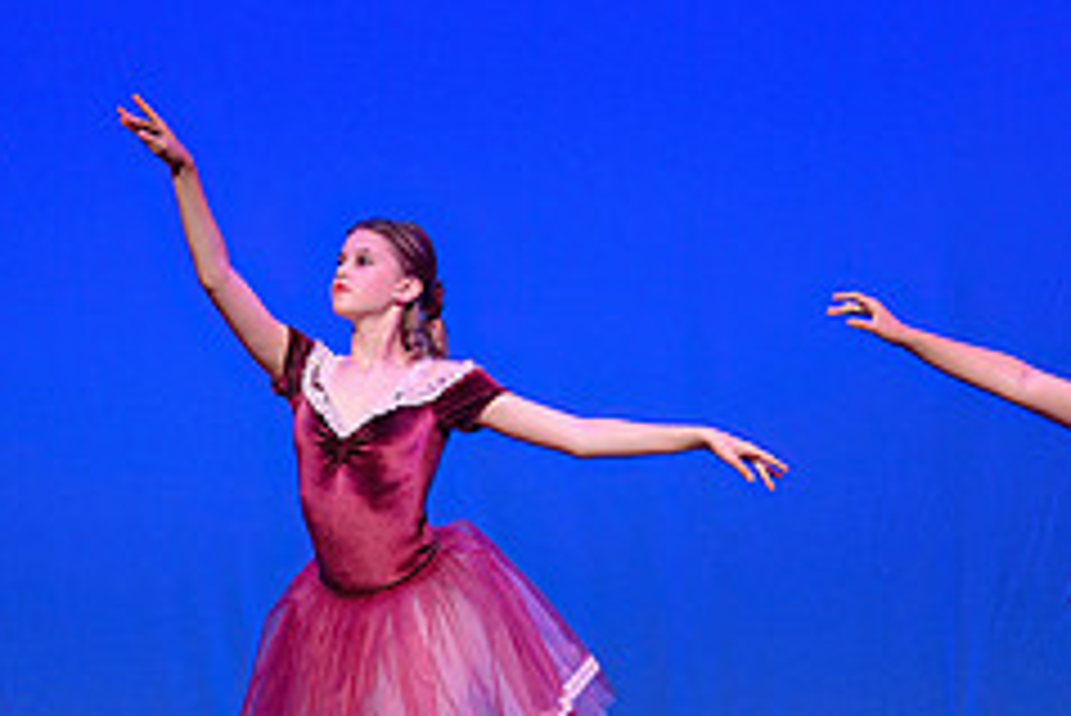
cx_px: 280
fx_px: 10299
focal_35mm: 346
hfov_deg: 5.9
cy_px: 413
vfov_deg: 4.0
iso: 1250
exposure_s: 1/500
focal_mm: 130
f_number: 3.2
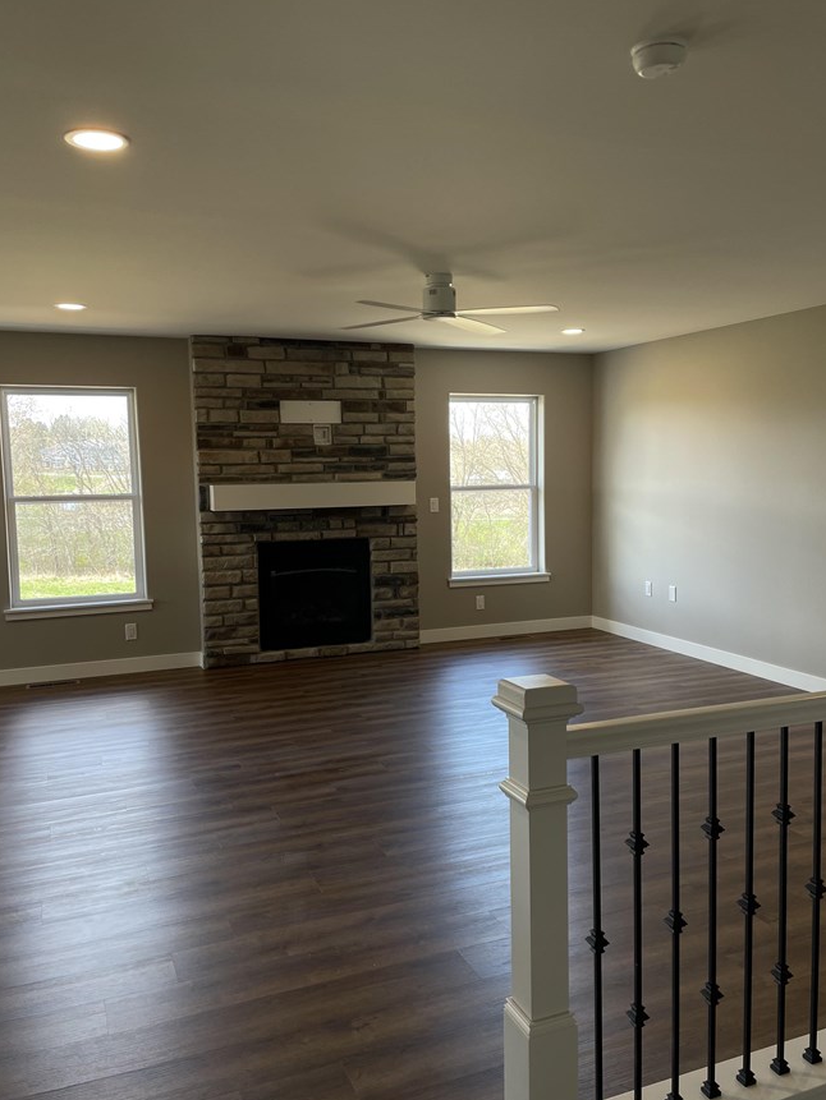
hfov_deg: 48.2
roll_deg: +0.6
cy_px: 557
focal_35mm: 29
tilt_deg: -6.7
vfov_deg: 61.7
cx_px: 433
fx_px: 922
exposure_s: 1/120
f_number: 1.6
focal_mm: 4.2
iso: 32
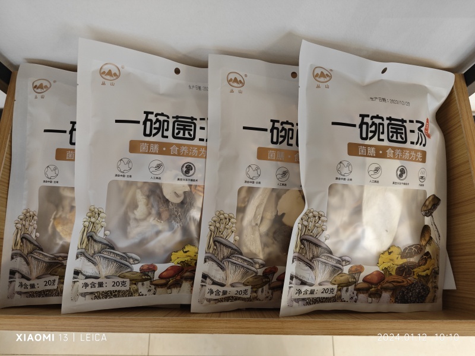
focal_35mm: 23
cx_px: 238
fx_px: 316
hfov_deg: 73.9
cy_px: 178
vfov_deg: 58.9
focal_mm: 5.43
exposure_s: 1/33.3
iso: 640
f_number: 1.8
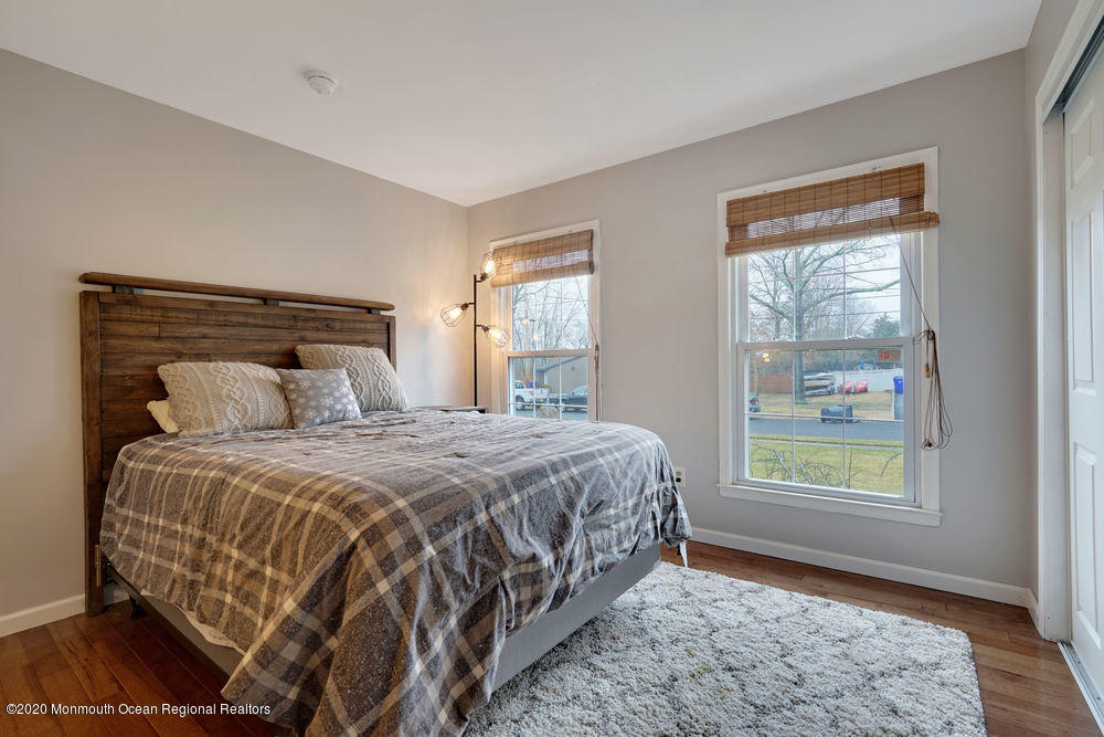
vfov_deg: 73.8
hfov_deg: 96.7
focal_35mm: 16
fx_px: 491
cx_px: 552
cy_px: 368
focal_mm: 16
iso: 200
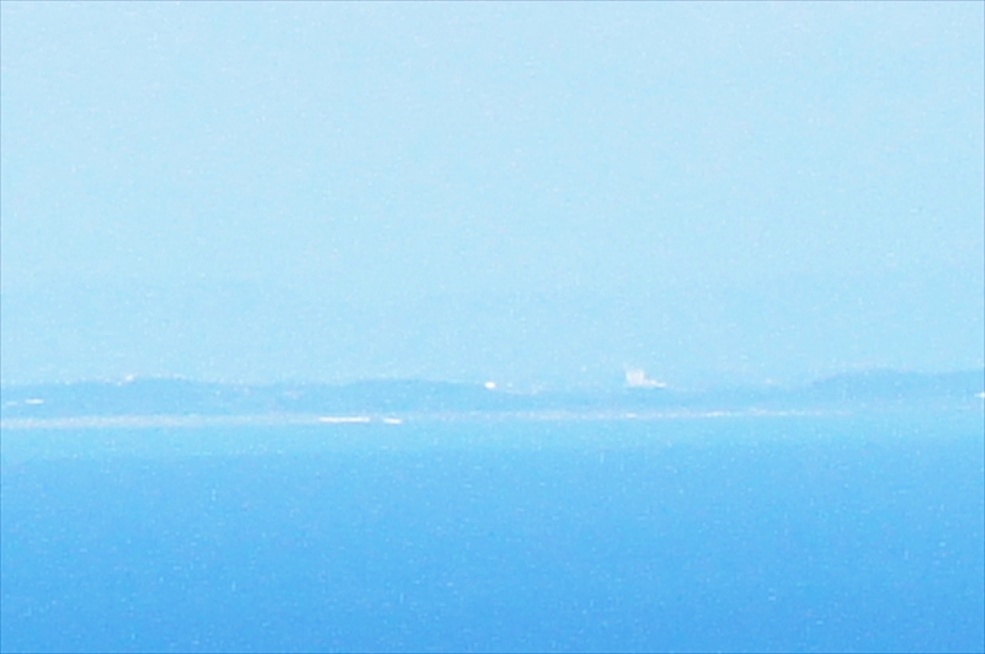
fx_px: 22541
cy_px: 327
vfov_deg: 1.7
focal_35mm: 825
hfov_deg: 2.5
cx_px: 492
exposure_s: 1/400
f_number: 8
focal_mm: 55
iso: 200
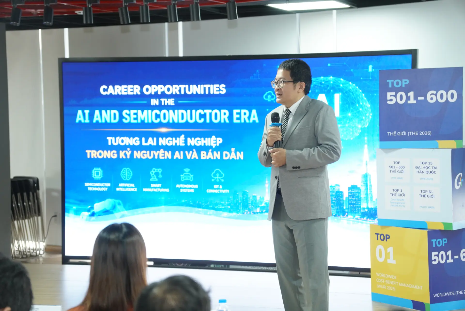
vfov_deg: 15.5
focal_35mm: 88
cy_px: 156
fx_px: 1144
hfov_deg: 23.0
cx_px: 232
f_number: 3.2
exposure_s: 1/100
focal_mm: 59
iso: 1000
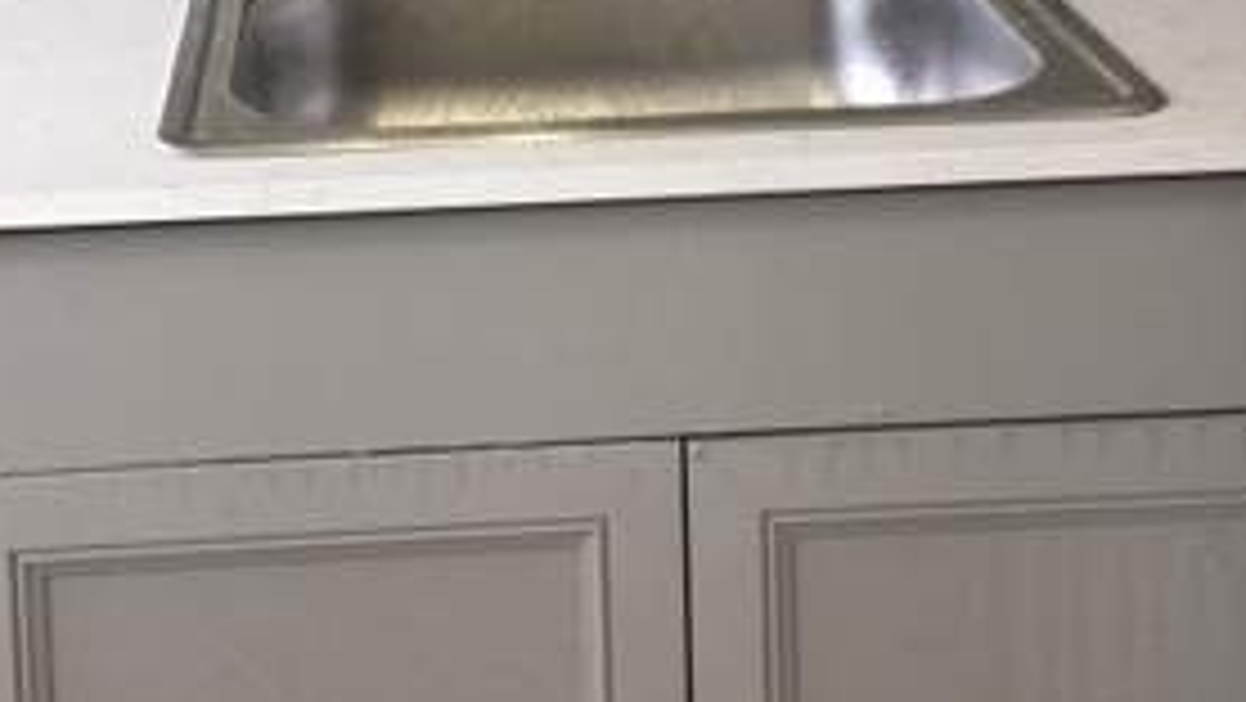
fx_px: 2413
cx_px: 450
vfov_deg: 15.4
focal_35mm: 73
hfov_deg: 28.8
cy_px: -320
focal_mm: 4.15
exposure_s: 1/15
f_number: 2.2
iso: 32
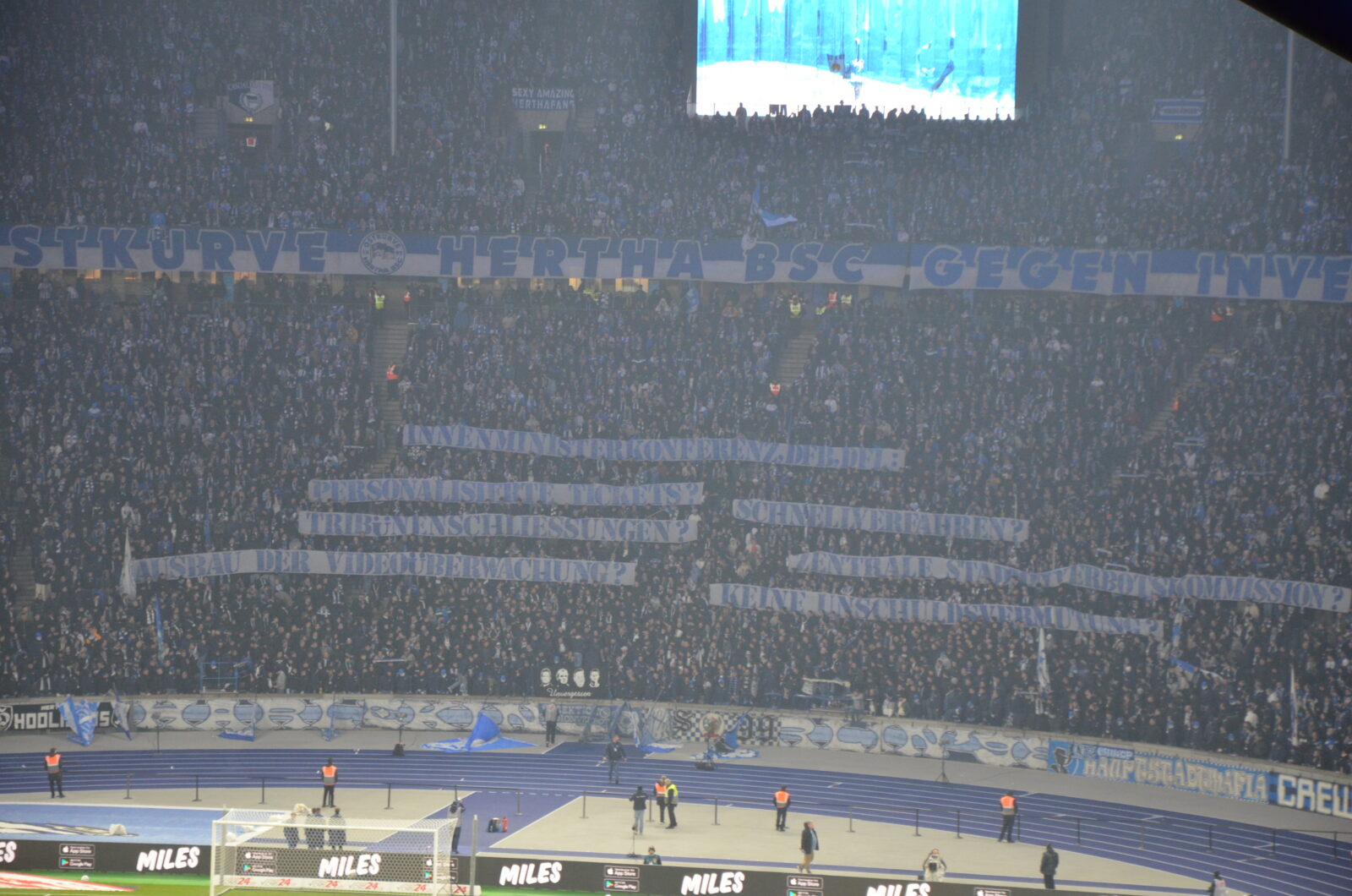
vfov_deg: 8.7
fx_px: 5903
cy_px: 448
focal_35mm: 158
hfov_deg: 13.1
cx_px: 676
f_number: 5.6
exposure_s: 1/125
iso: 1250
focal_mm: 105
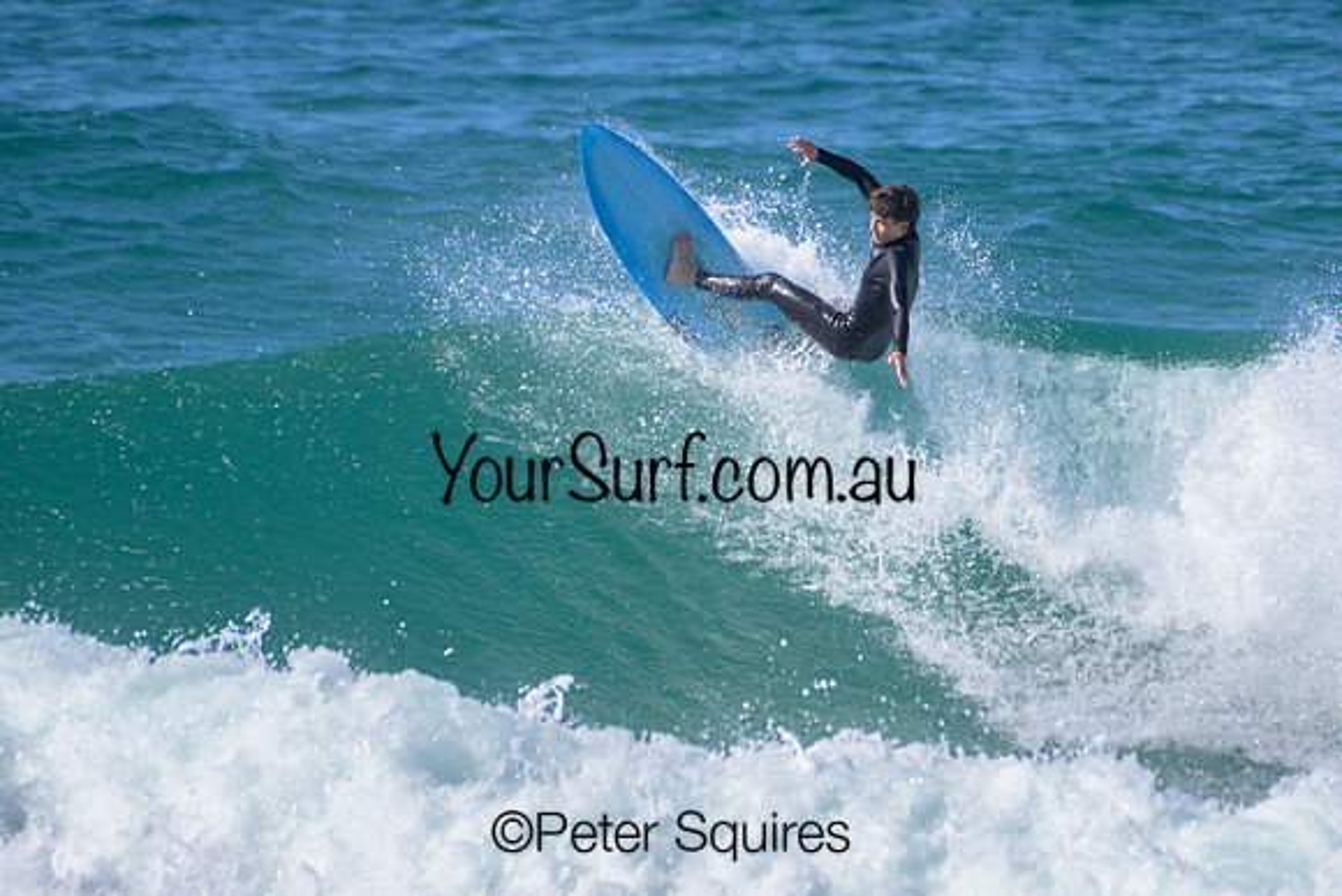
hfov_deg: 1.7
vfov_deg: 1.2
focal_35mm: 1181
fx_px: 44020
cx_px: 792
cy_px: 382
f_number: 11
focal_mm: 1000
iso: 720
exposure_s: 1/2000
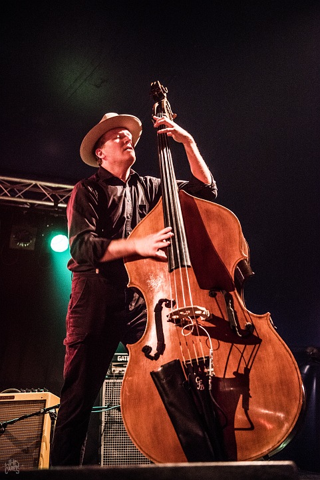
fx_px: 533
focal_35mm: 40
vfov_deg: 48.4
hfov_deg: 33.4
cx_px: 160
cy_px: 240
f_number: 2.8
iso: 2000
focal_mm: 40
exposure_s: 1/80
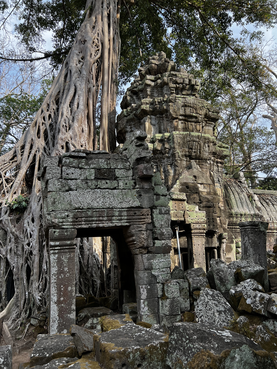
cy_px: 184
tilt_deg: +15.8
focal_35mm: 26
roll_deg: +1.5
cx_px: 138
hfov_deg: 53.1
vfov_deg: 67.3
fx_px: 277
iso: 50
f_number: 1.5
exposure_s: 1/924
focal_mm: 5.7
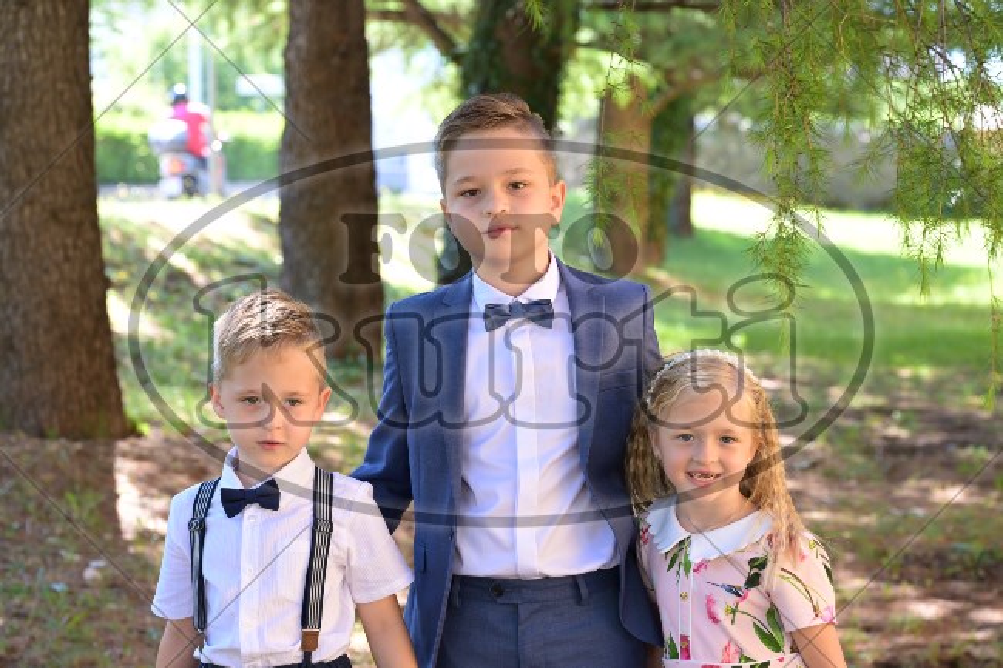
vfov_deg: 15.0
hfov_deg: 22.4
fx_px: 2535
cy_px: 334
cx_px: 502
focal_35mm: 91
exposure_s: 1/160
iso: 640
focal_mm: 91
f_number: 5.6
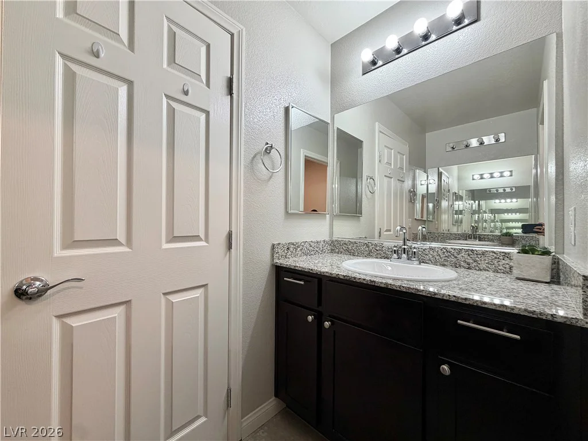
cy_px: 220
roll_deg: -0.6
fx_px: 238
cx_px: 294
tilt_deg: +0.1
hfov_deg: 102.1
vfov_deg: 85.7
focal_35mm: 14
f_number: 2.2
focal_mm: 2.22
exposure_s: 1/120
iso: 160
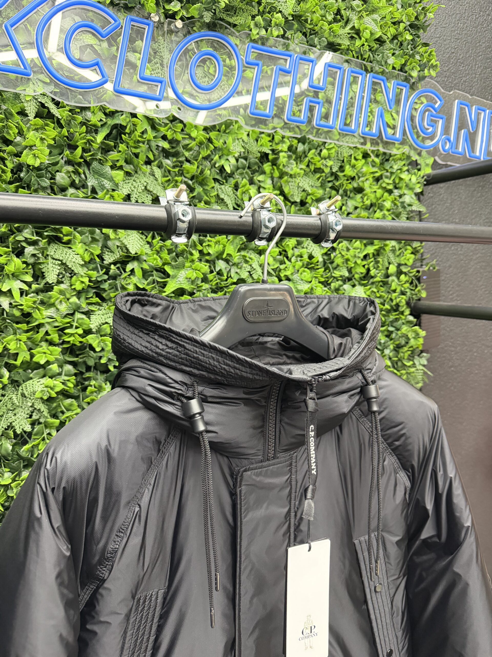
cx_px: 246
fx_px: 455
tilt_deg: -6.3
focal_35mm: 24
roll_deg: -1.1
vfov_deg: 71.6
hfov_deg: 56.8
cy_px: 328
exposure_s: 1/50
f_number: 1.78
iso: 500
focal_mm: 6.76
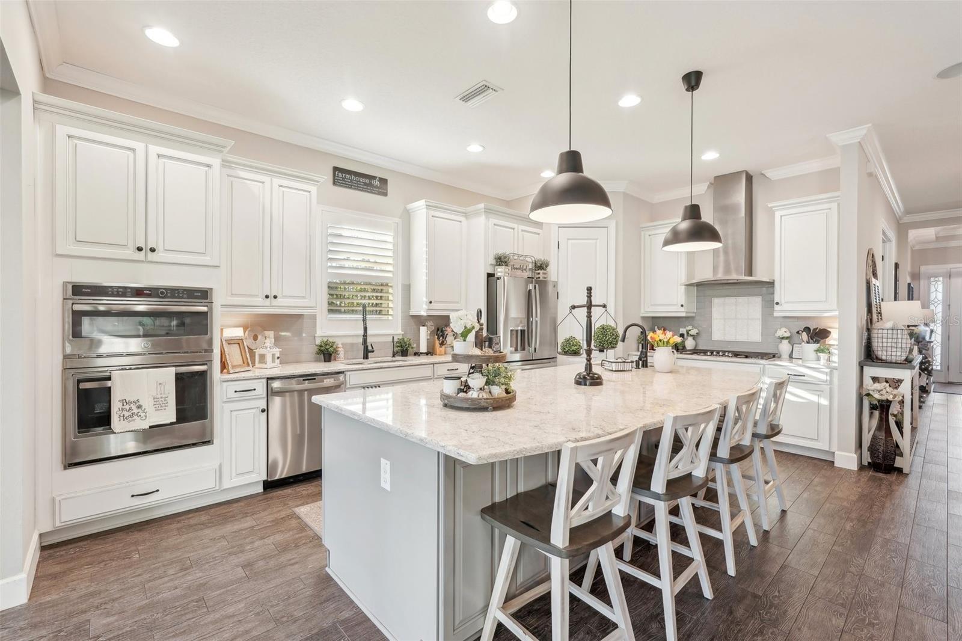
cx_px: 481
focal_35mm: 16
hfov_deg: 96.7
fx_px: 427
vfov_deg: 73.7
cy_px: 320
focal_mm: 16
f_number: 8
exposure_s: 1/20
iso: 400
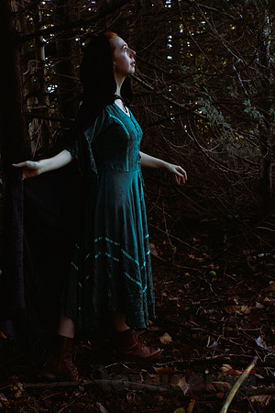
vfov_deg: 53.1
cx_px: 138
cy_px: 206
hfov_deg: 36.9
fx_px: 412
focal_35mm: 36
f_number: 5
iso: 400
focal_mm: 24
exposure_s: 1/60
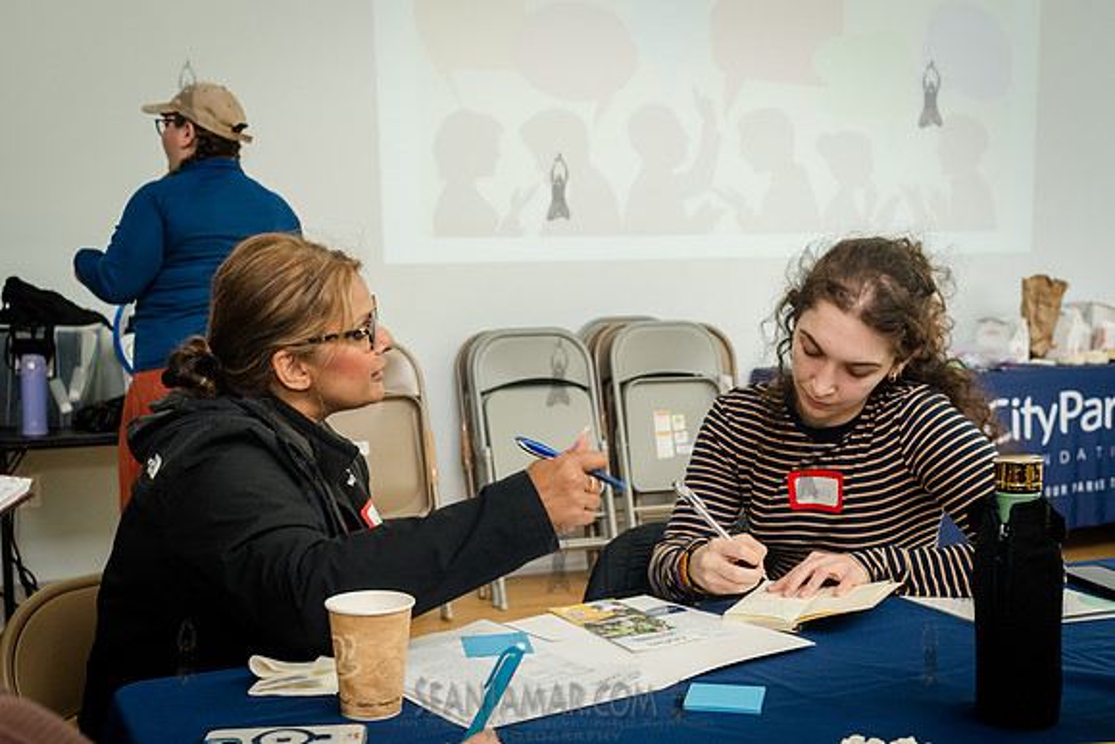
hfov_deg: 43.6
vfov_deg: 29.9
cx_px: 555
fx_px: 1394
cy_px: 401
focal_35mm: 45
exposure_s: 1/200
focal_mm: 35
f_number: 5
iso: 1250
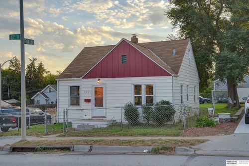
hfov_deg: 54.5
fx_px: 242
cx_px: 124
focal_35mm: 35
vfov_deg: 37.8
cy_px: 83
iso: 125
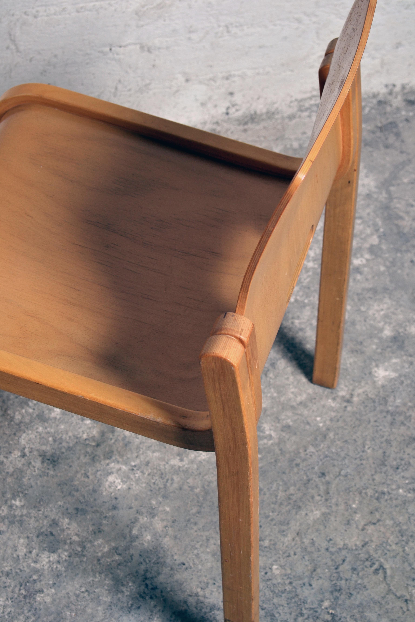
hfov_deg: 18.9
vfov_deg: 28.1
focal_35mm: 72
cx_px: 208
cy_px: 311
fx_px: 1245
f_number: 8
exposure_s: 1/125
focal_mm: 48
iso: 100
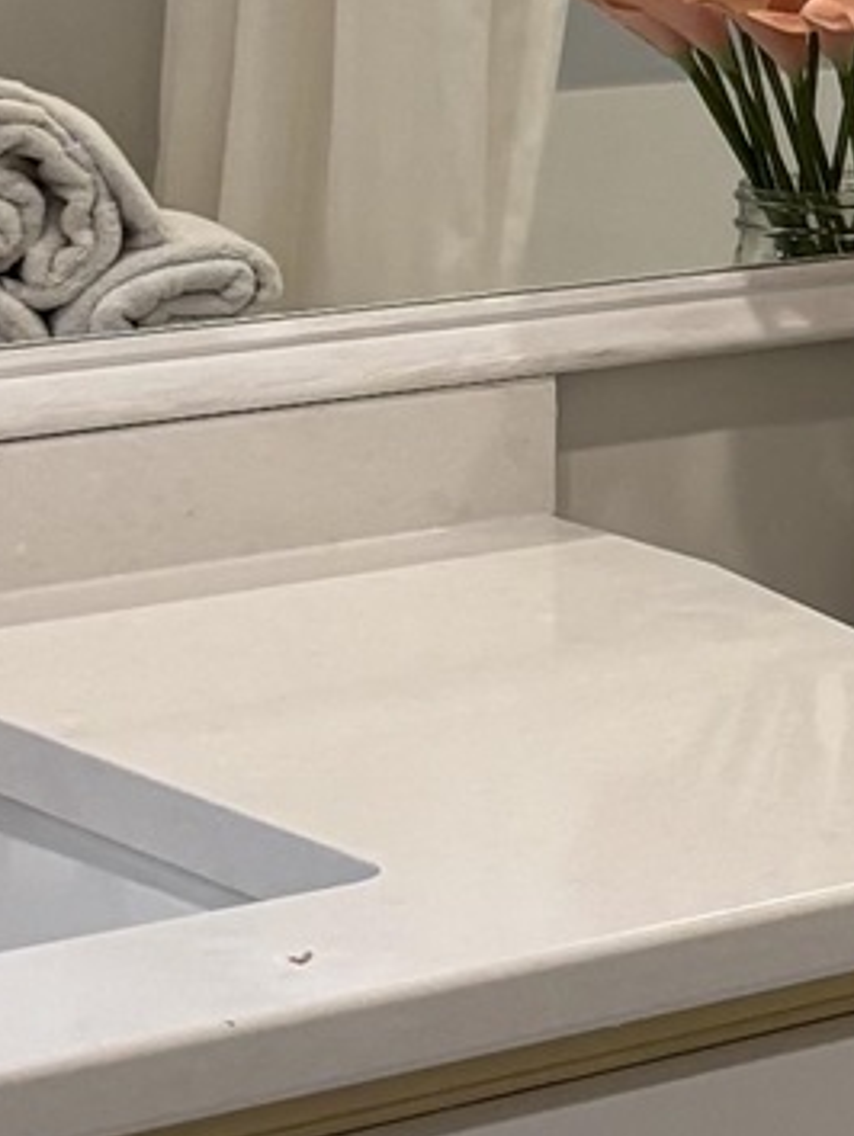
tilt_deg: -10.0
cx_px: 2032
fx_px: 5552
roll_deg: -2.5
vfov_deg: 11.7
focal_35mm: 169
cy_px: 289
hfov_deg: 8.1
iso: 125
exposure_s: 1/120
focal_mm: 5.96
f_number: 1.6
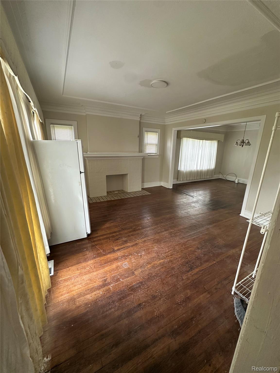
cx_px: 140
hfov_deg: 85.7
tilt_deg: -13.8
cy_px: 186
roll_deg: -1.3
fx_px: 151
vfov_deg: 102.1
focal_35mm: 14
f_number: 2.2
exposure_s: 1/99
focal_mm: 2.22
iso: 250
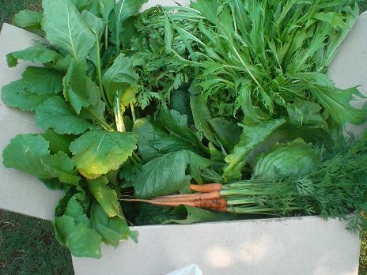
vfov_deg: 37.7
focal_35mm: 38
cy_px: 138
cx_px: 184
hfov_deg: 49.0
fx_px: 403
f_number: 3.1
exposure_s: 1/200
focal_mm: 6.3
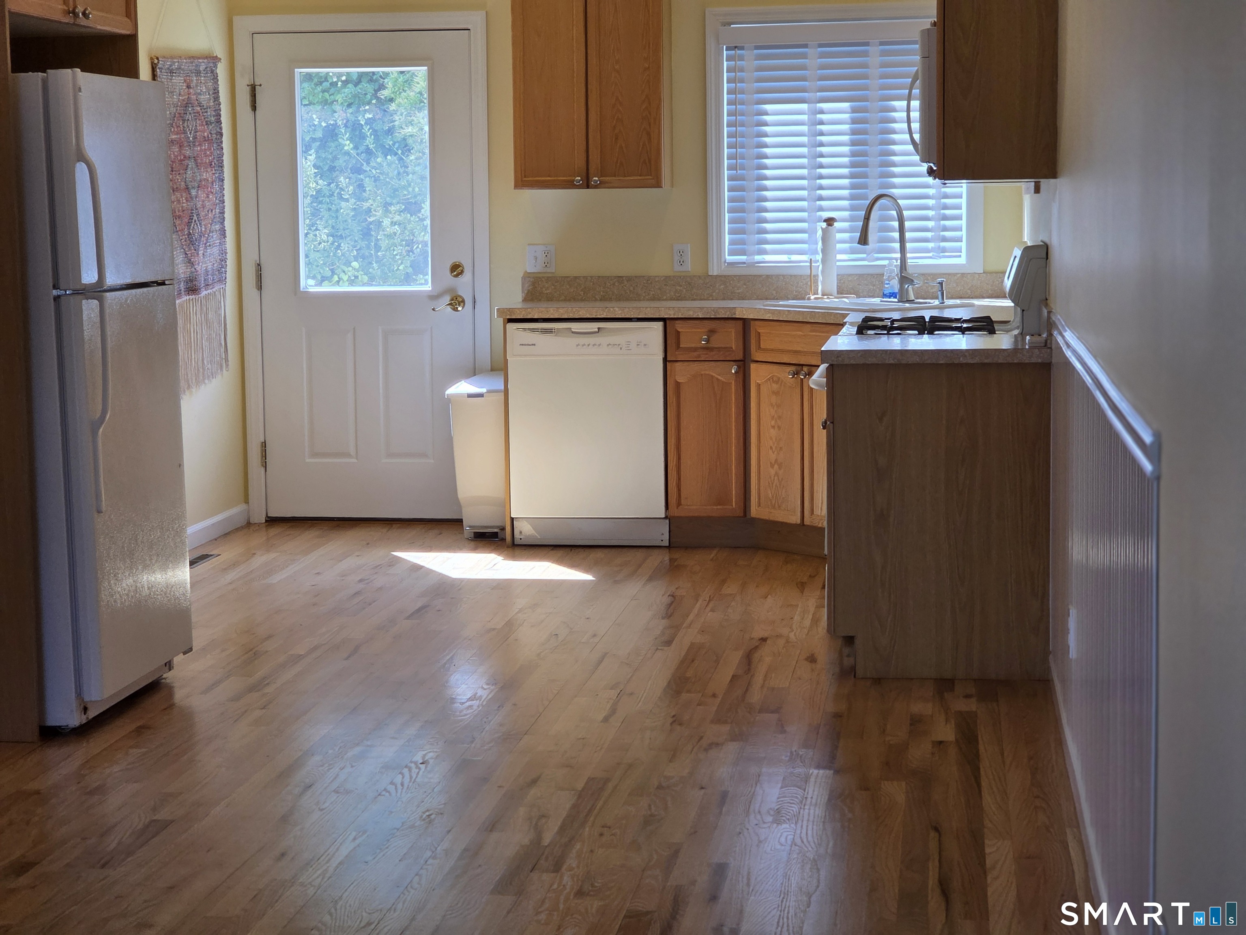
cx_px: 623
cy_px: 468
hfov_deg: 28.2
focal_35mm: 69
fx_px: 2484
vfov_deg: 21.3
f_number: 2.4
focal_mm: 7
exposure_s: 1/120
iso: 80
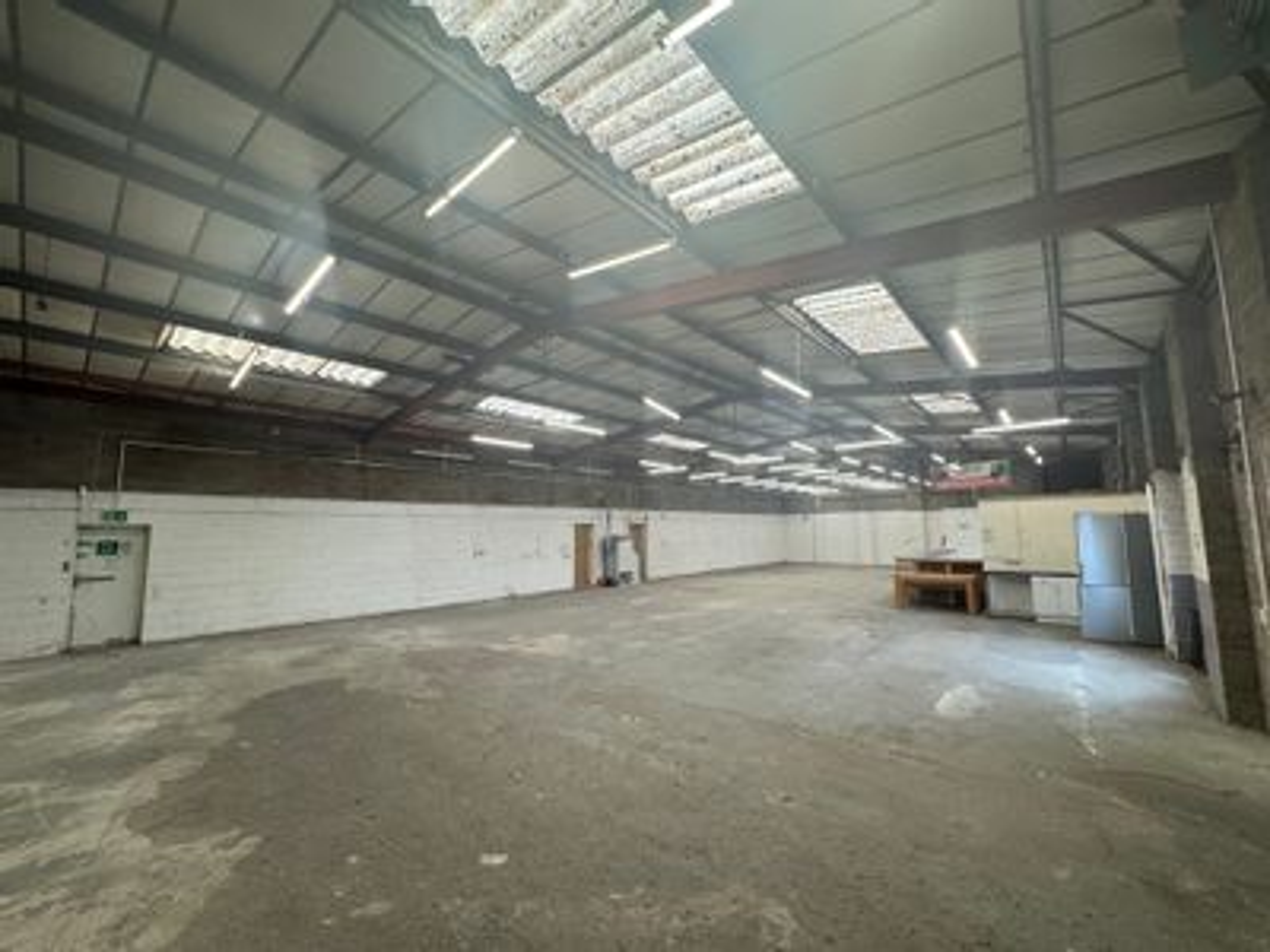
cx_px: 635
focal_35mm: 14
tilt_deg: +6.9
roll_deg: +1.0
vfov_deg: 85.7
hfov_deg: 102.1
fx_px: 514
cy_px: 476
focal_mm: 2.22
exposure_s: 1/100
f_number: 2.2
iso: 160
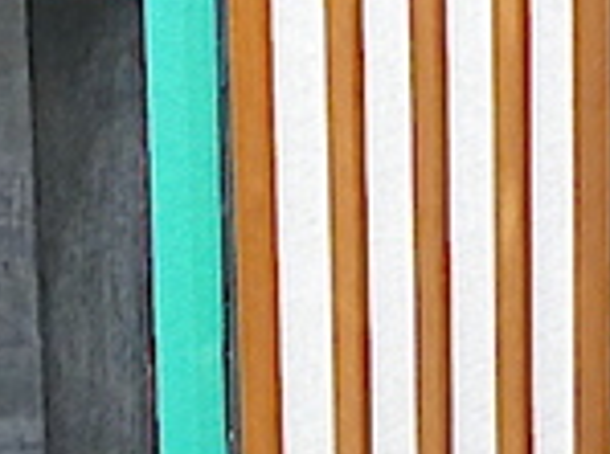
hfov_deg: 8.3
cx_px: 622
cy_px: -155
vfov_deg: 6.1
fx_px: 4201
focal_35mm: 239
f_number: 3.7
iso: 200
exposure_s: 1/5
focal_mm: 6.7
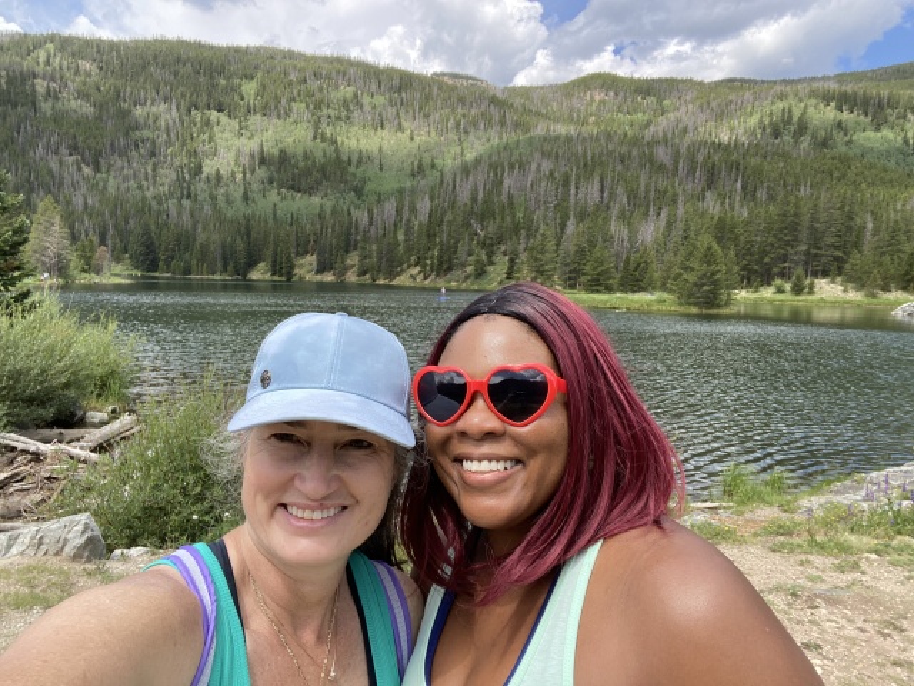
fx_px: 607
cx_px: 457
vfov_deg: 58.9
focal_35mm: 23
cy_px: 343
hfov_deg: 73.9
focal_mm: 2.71
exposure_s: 1/419
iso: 25
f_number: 2.2
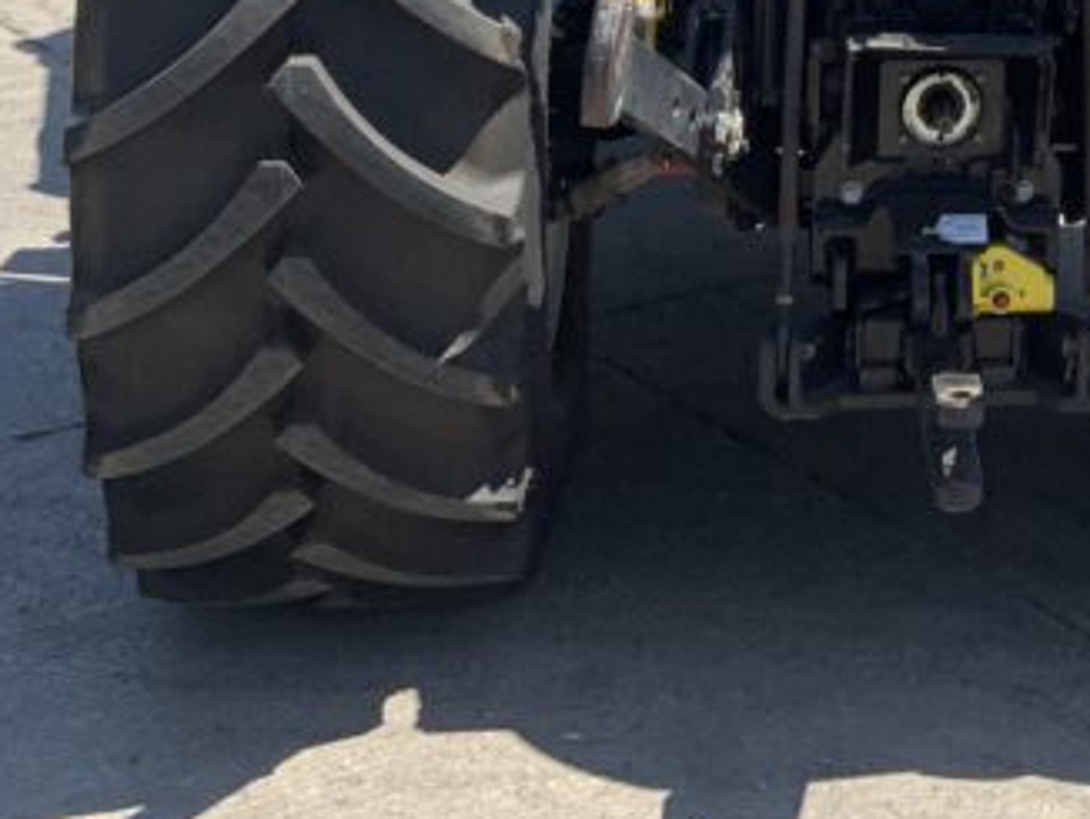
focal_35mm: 91
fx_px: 2868
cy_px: -418
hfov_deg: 20.7
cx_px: 1140
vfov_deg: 15.0
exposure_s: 1/1342
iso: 16
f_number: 1.8
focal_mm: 3
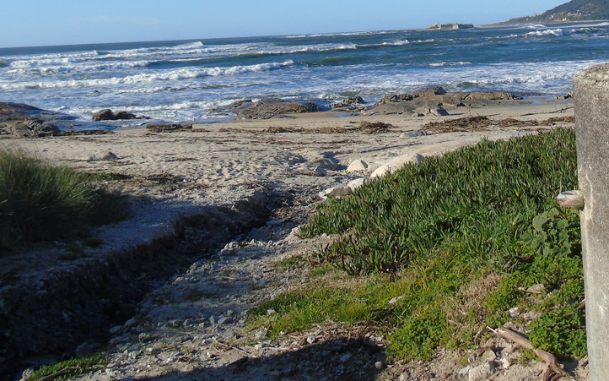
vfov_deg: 25.9
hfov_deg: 42.1
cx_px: 409
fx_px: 780
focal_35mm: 47
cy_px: -9
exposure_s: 1/1000
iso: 80
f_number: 3.4
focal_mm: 4.4
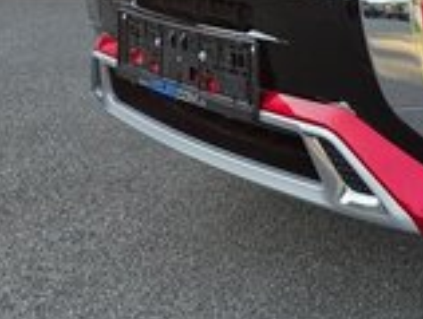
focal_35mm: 71
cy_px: -166
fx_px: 869
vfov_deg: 18.3
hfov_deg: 23.0
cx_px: 605
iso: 80
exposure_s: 1/550
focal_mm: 5.4
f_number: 1.8
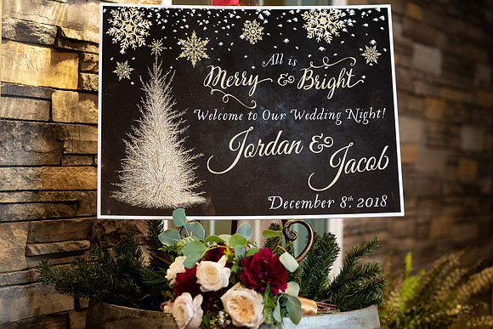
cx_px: 278
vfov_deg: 16.8
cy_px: 172
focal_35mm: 81
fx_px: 1115
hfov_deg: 24.9
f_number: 2.8
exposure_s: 1/125
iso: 2000
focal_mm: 72
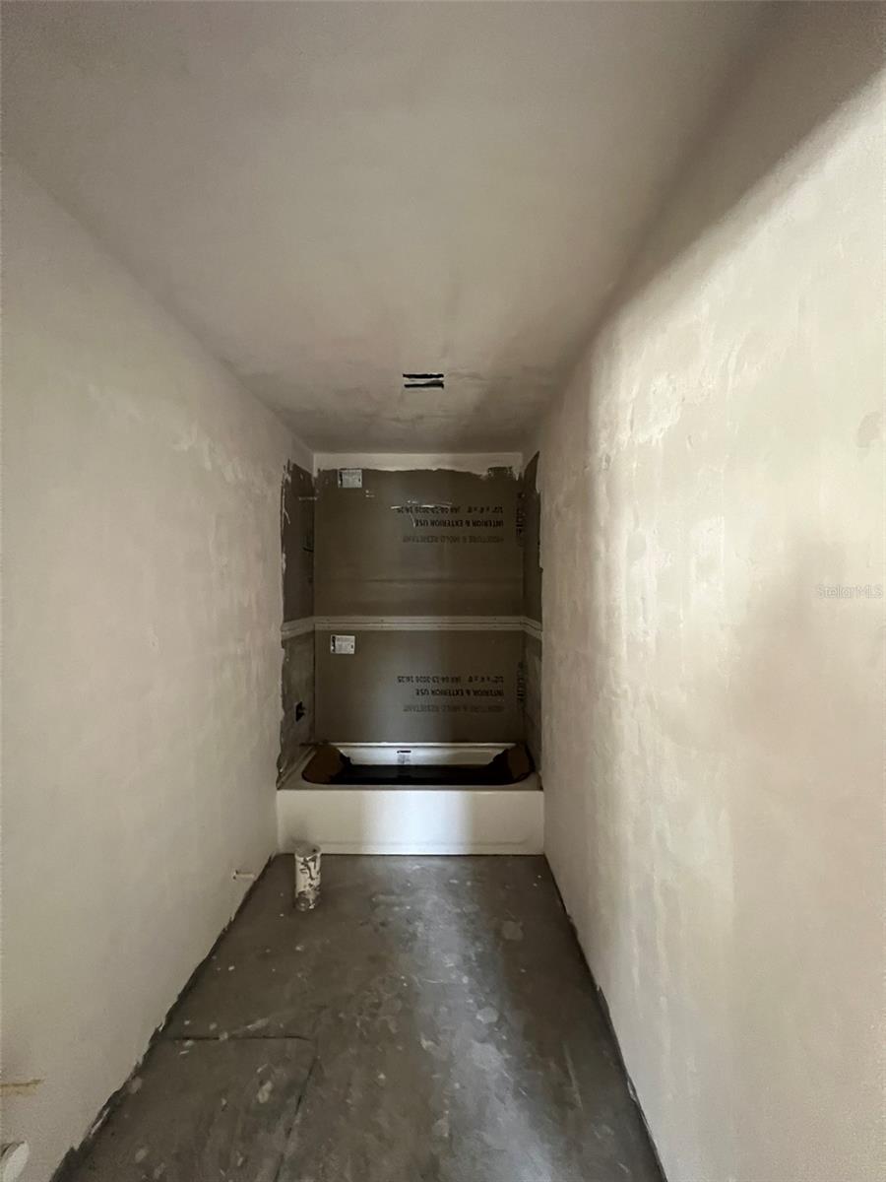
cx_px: 443
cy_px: 591
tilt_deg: -0.7
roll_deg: +0.0
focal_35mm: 13
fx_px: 444
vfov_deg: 106.2
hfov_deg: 89.9
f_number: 1.8
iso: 1000
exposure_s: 1/42
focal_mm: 1.57
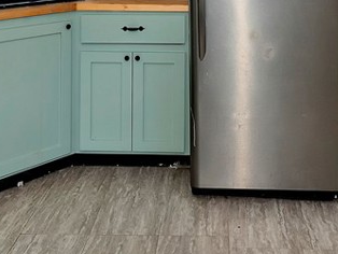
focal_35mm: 47
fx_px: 459
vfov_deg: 26.1
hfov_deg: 40.2
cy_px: -81
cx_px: 209
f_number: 8
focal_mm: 10
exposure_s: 1/30
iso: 400
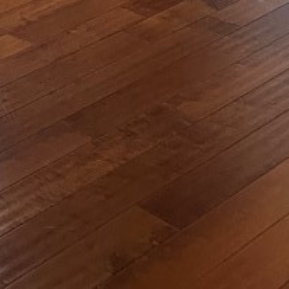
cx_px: 240
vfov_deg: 14.0
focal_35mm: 109
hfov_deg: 15.8
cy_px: -245
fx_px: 1030
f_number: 1.6
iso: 320
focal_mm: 5.1
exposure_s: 1/60
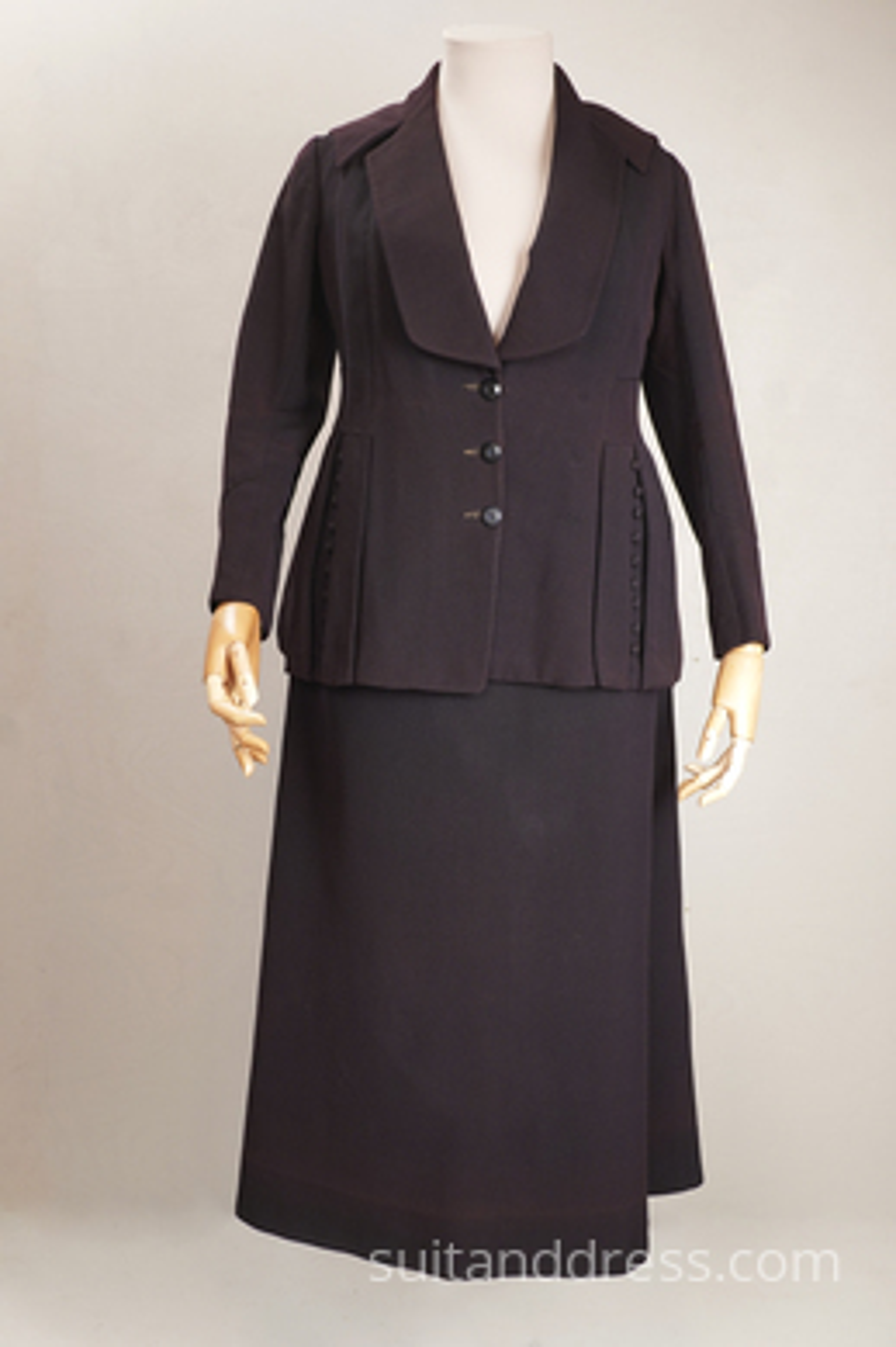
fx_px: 1793
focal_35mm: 48
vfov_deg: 41.1
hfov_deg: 28.1
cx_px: 448
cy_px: 674
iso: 320
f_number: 8
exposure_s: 1/15
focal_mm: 32
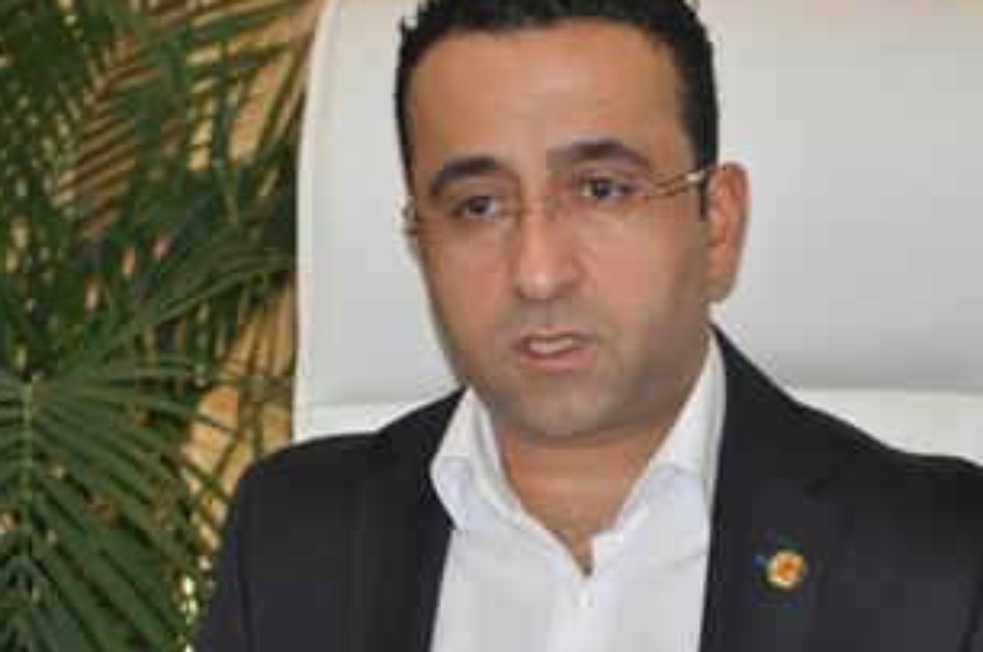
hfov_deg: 8.9
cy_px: 392
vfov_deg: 5.9
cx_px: 598
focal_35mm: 231
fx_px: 6290
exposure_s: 1/60
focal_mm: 105
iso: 800
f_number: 5.6
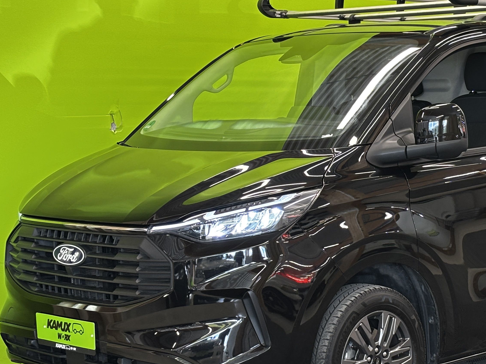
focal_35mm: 93
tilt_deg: -3.2
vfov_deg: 15.9
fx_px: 1306
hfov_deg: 20.8
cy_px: 171
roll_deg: +1.0
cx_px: 396
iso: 80
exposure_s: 1/50
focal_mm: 5.96
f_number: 1.6
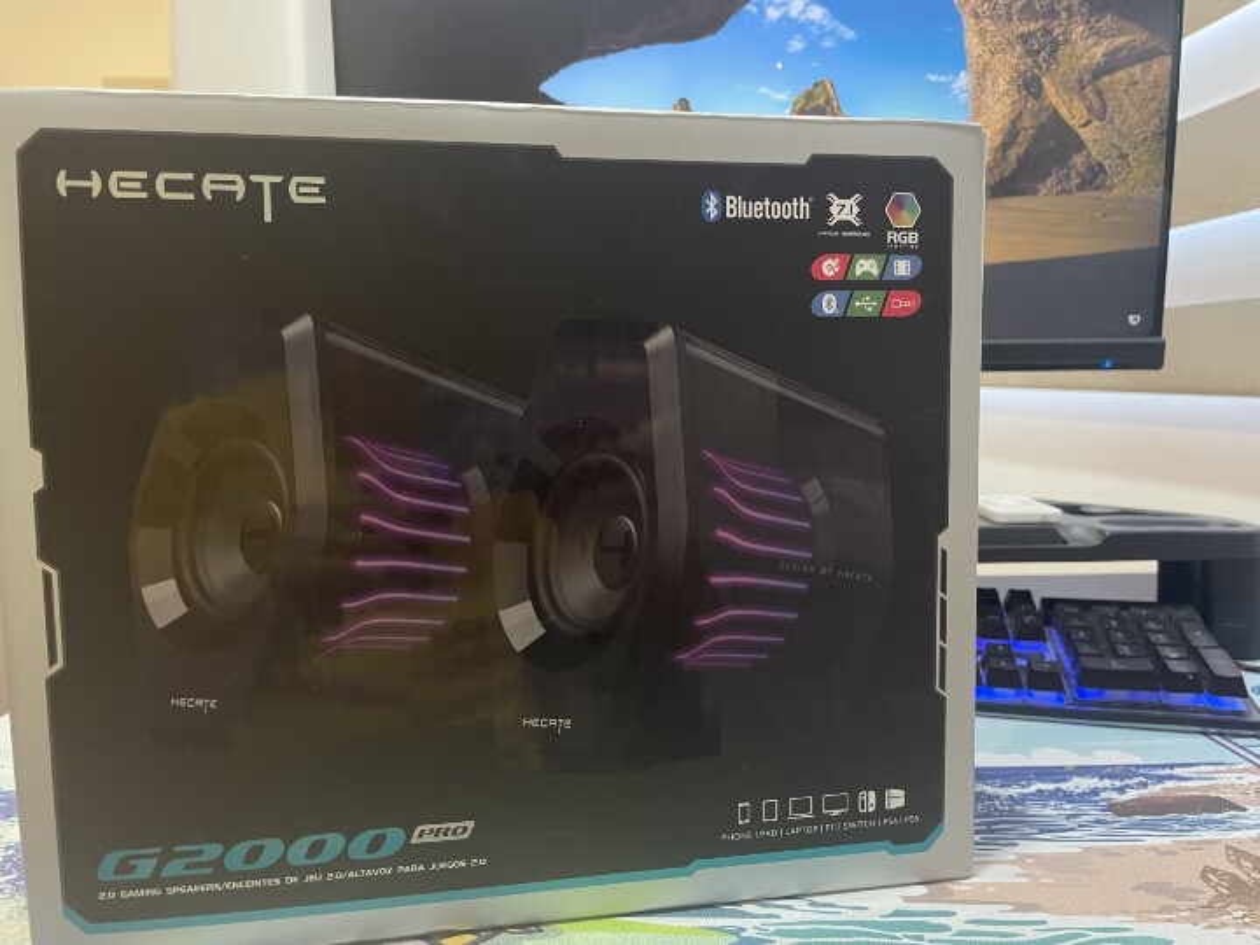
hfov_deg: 67.3
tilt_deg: -5.4
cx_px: 630
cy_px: 472
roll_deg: +0.6
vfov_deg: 53.1
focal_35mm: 26
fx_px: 946
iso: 320
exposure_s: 1/60
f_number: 1.6
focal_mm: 4.2
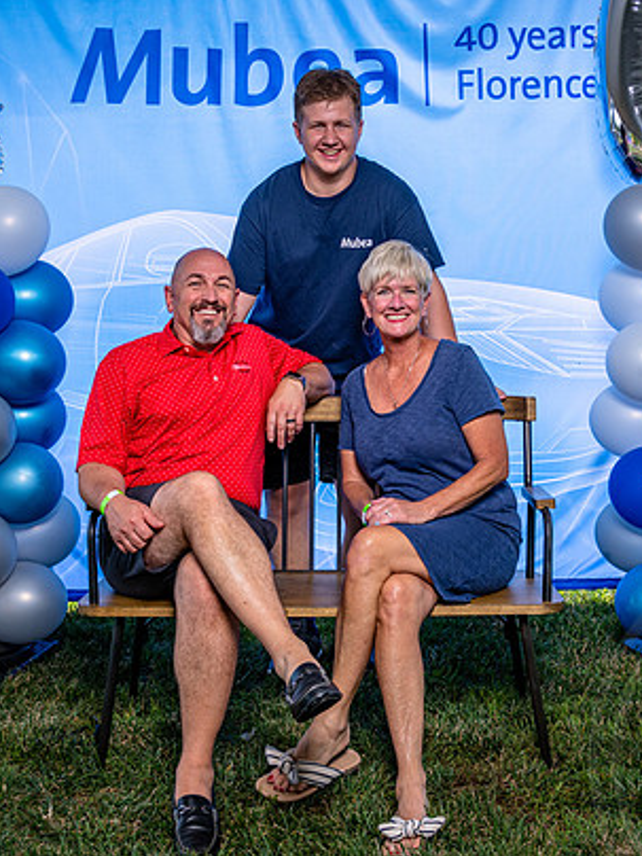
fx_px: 1212
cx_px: 345
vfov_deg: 38.9
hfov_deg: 29.7
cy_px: 416
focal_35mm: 49
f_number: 5.6
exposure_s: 1/250
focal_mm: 32
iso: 200
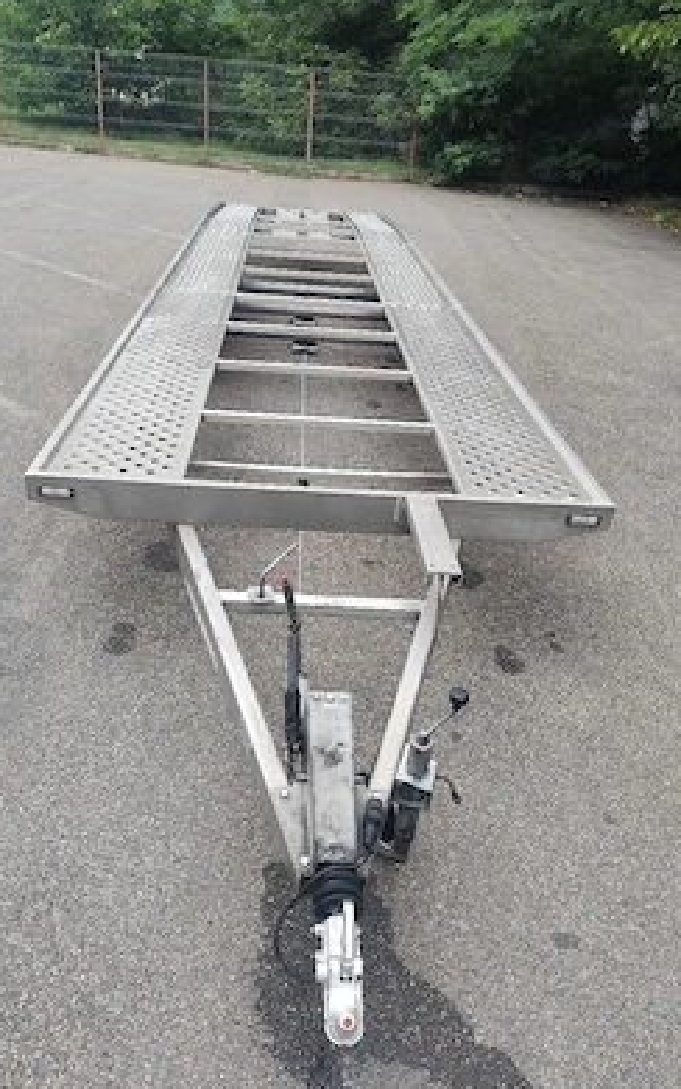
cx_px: 304
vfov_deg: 72.5
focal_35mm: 25
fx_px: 742
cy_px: 542
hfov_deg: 49.2
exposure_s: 1/312
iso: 50
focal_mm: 6.14
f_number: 1.65
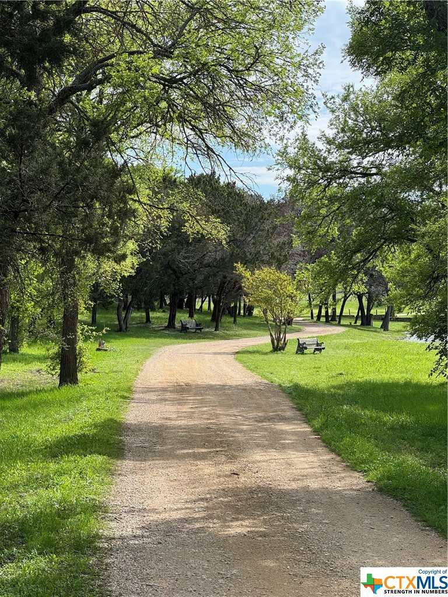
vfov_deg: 25.3
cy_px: 298
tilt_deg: +0.0
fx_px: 1329
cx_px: 224
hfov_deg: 19.1
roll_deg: +0.3
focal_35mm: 77
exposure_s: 1/511
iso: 25
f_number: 2.8
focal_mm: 9
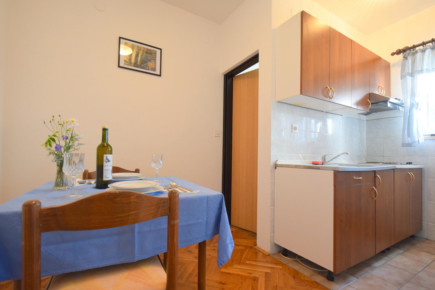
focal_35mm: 15
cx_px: 218
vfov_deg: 77.3
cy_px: 145
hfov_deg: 100.4
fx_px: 181
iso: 800
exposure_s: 1/60
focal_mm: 10
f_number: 3.5
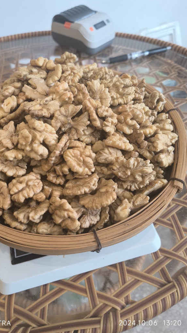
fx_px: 229
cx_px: 63
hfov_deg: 43.8
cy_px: 164
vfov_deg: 71.9
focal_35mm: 26
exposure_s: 1/50
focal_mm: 5.35
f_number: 1.7
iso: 400
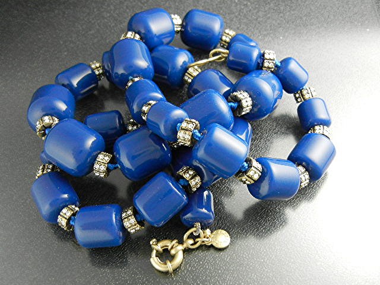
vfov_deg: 36.8
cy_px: 142
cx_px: 190
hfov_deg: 47.9
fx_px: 428
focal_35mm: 39
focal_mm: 7.1
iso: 200
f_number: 3.7
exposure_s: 1/6
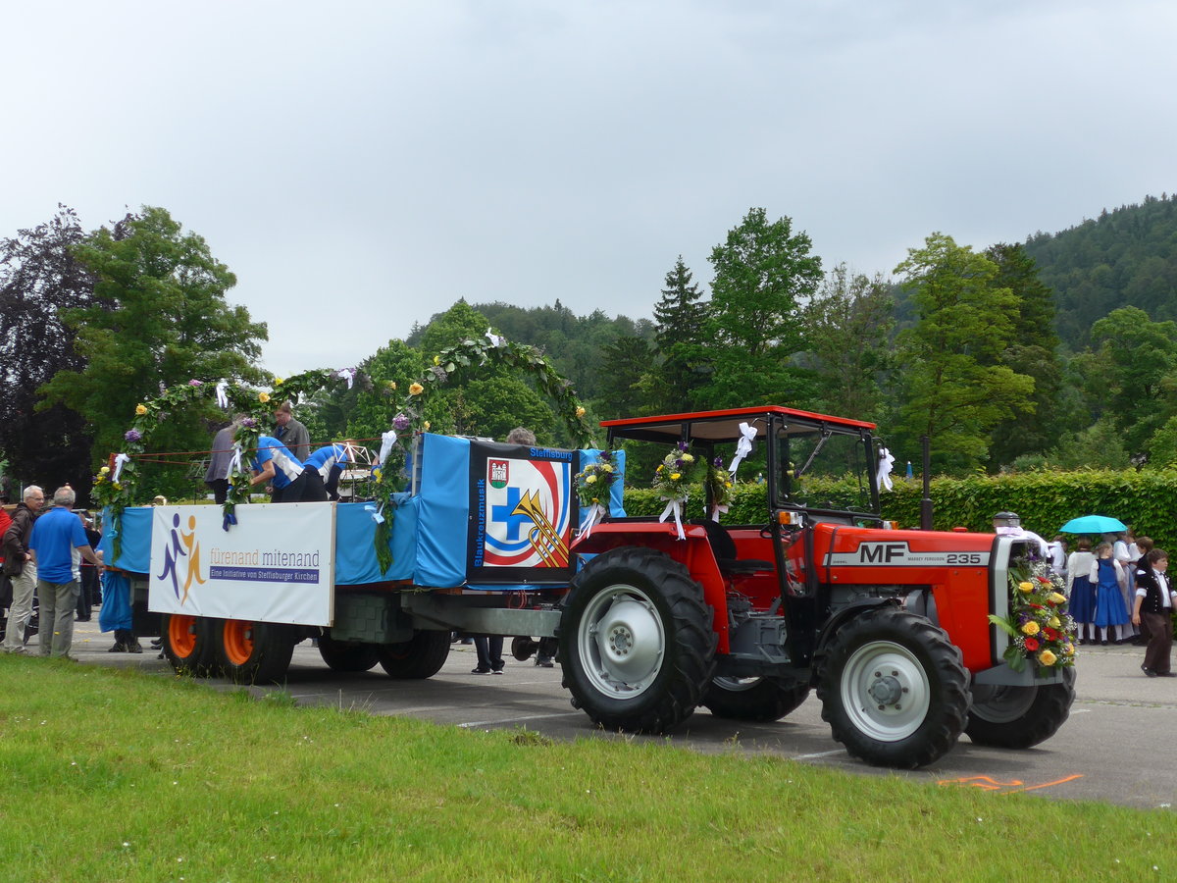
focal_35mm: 44
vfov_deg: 32.9
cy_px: 442
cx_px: 588
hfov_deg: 42.9
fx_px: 1496
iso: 80
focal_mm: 9
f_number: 2.8
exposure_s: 1/1000
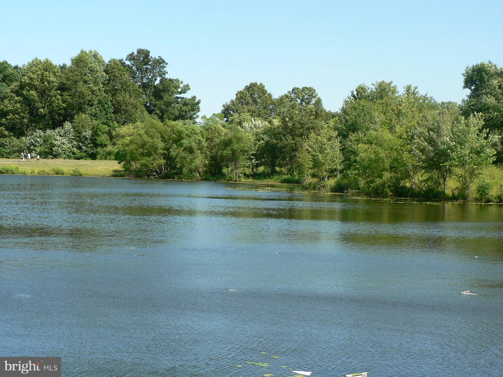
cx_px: 252
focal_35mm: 63
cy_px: 188
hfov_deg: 30.7
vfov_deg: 23.3
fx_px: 915
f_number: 4
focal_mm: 10.5
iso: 80
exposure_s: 1/400
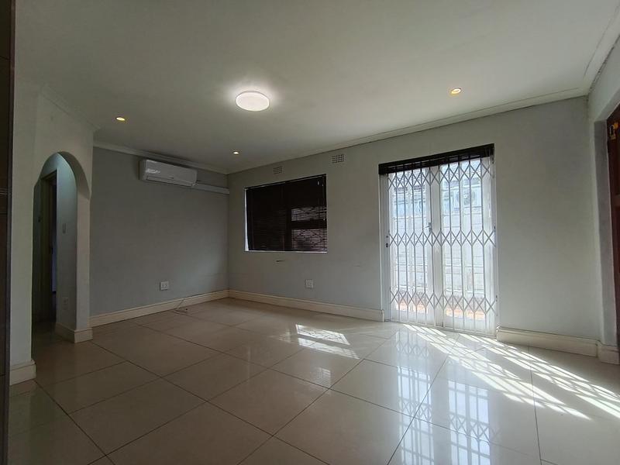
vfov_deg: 74.7
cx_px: 310
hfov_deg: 91.0
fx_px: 304
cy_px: 232
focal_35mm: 17
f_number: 2.2
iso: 146
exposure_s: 1/100
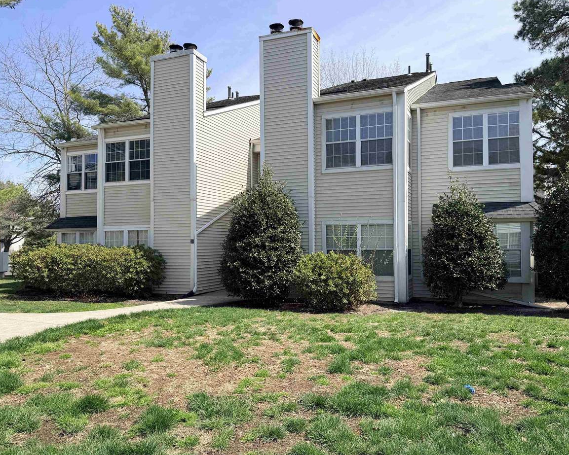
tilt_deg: +1.9
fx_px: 438
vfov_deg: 54.9
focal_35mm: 26
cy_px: 230
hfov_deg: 65.9
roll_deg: -0.2
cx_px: 312
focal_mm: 6.76
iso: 80
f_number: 1.78
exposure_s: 1/2801
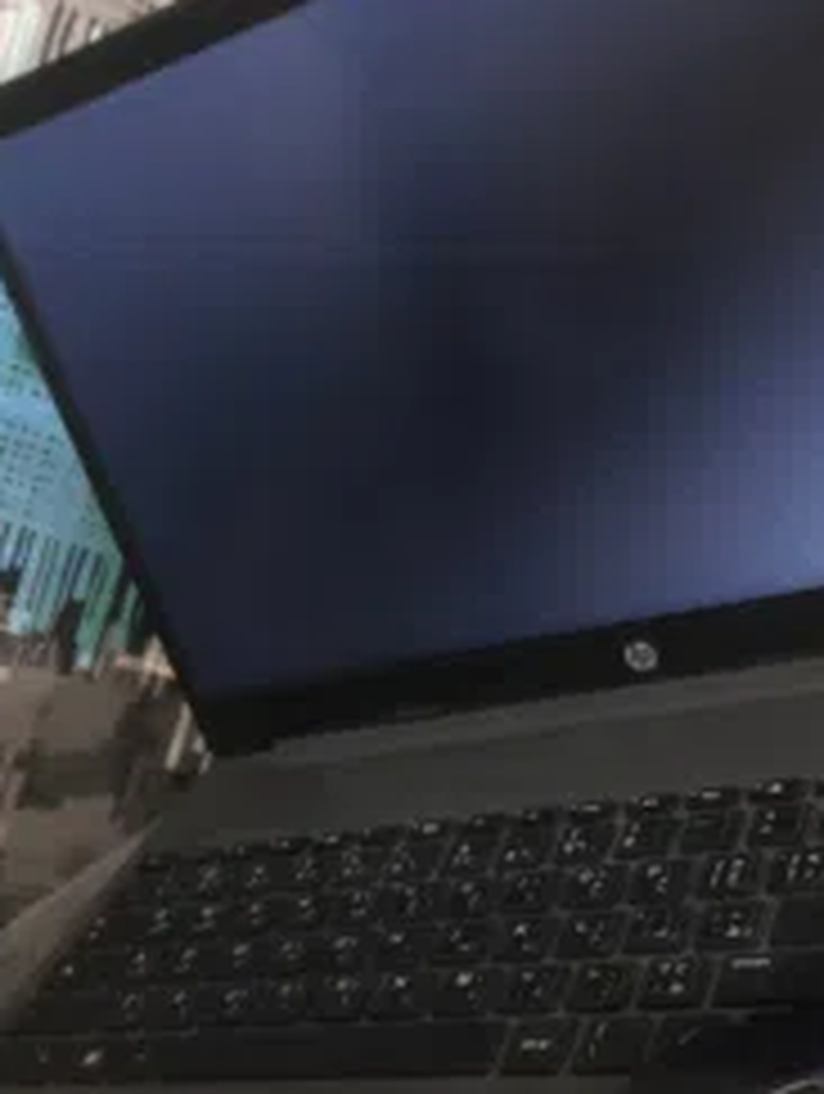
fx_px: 1456
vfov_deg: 41.0
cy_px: 666
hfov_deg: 31.5
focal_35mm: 46
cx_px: 495
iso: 125
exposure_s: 1/4
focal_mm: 4
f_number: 1.8
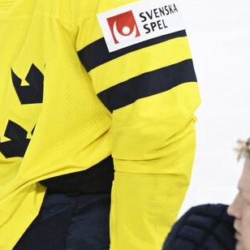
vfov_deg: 0.8
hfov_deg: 0.8
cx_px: -15
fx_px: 17298
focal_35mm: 2117
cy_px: -44
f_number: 5.6
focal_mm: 480
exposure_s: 1/500
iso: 3200
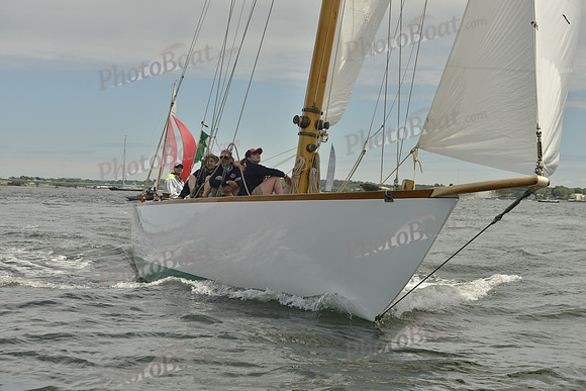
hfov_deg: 26.0
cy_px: 196
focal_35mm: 78
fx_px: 1270
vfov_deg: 17.5
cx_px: 293
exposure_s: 1/1600
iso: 280
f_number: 9
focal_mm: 78
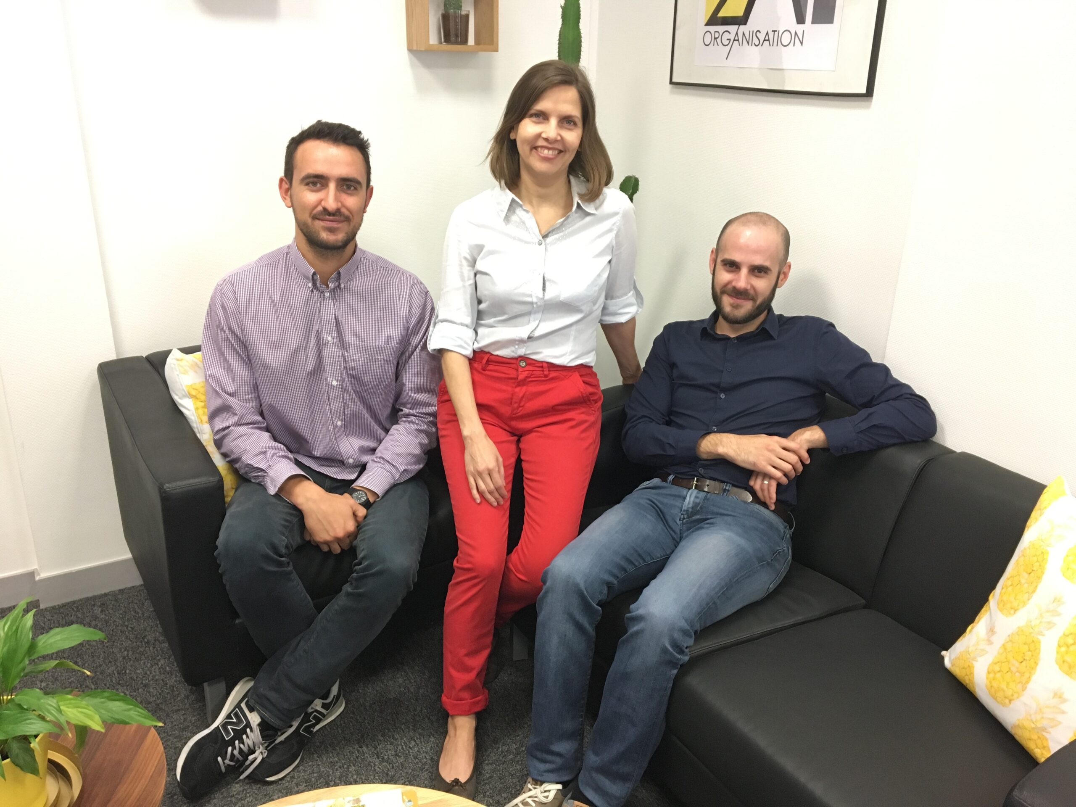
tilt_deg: -19.7
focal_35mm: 29
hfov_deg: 61.7
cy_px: 404
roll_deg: -1.6
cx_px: 538
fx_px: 901
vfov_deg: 48.2
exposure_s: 1/33
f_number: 2.2
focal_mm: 4.15
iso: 160
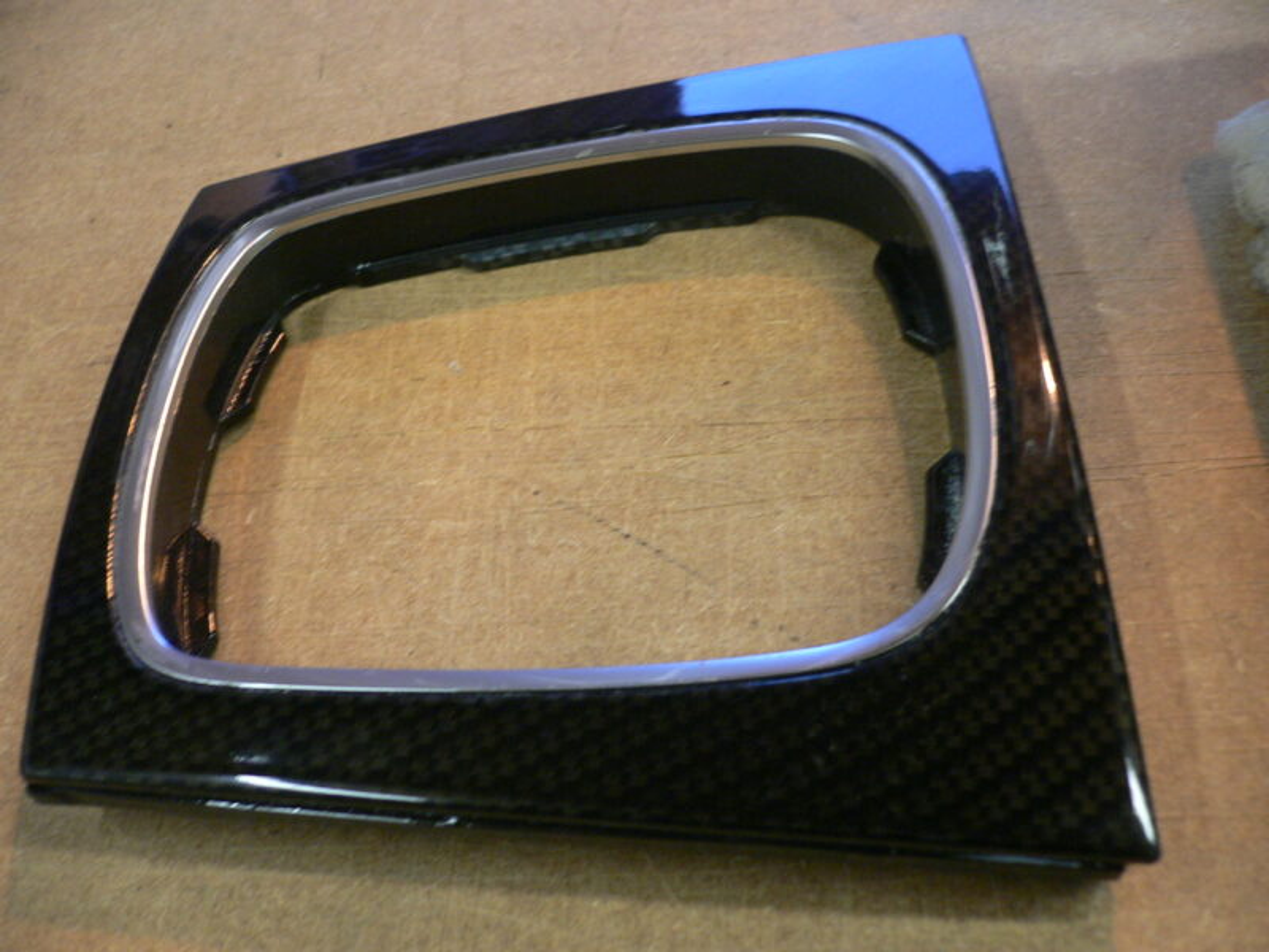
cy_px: 476
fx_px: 1283
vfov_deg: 40.7
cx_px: 634
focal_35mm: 35
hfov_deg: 52.6
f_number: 2.8
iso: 200
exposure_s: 1/25
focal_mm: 5.8
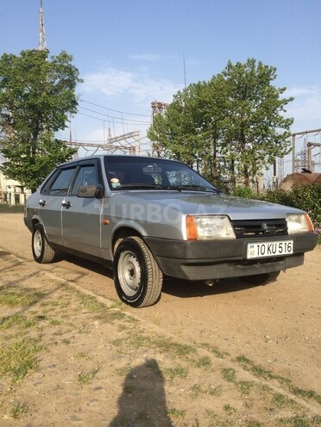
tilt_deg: +0.0
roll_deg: +2.0
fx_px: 359
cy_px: 214
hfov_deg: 48.2
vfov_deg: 61.7
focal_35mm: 29
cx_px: 160
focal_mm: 4.15
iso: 32
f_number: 2.2
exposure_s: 1/1642
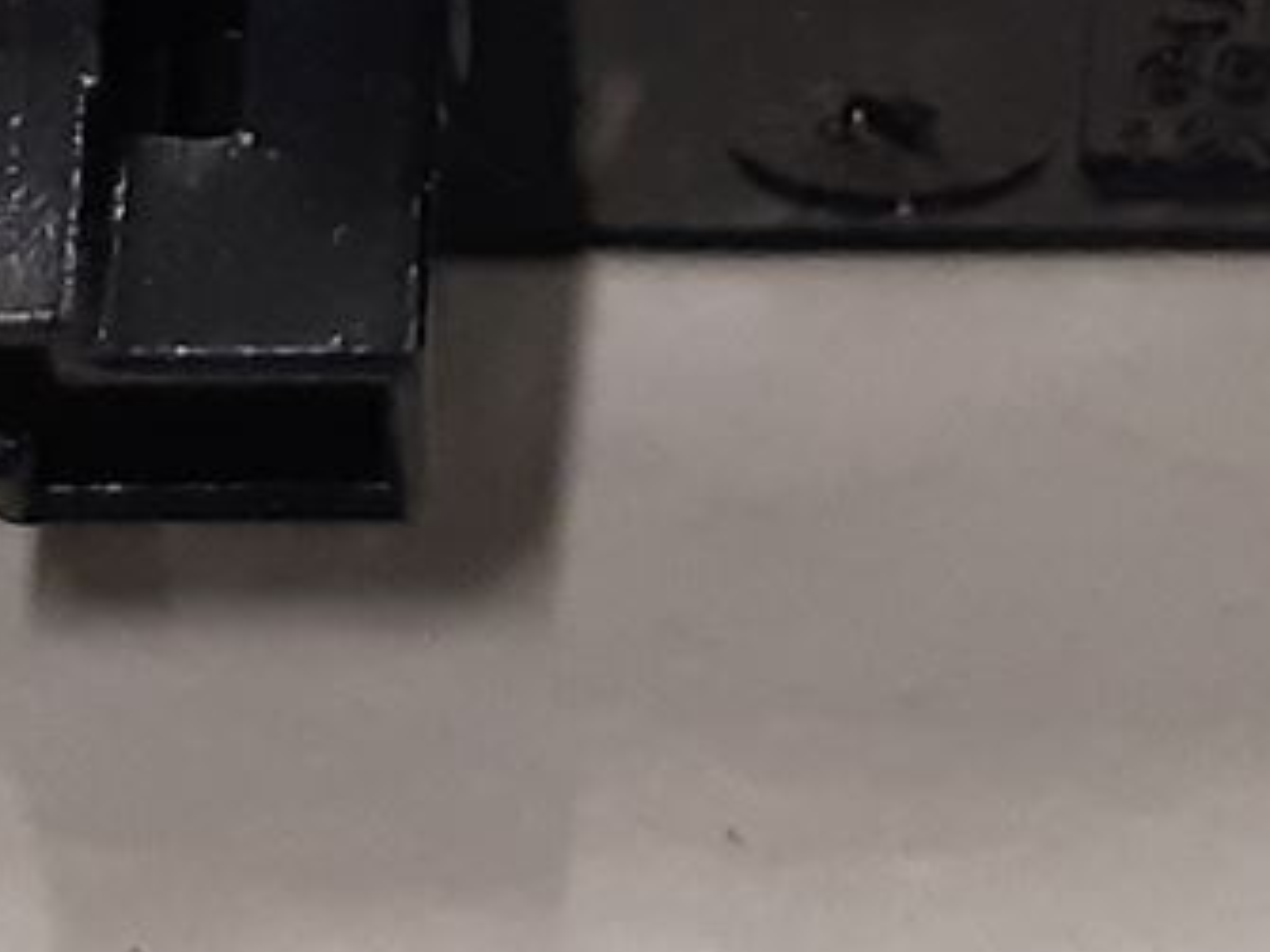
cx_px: 758
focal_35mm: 159
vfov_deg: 9.1
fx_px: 5831
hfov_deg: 12.4
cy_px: -504
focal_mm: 3.93
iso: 200
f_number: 1.7
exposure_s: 1/50
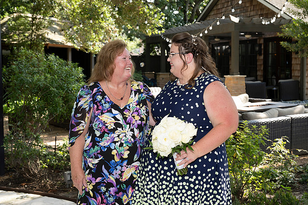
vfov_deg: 27.5
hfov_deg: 40.3
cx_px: 154
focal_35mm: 49
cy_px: 102
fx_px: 419
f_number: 6.3
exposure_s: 1/160
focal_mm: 49
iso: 400
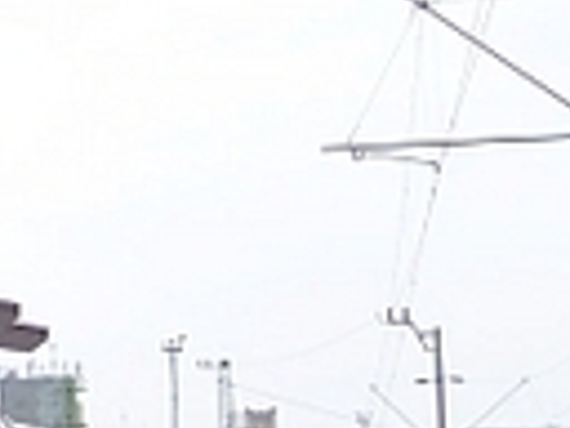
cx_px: -249
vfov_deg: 9.0
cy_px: 294
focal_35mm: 165
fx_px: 2717
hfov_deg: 11.5
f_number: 3.4
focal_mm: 8.6
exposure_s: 1/250
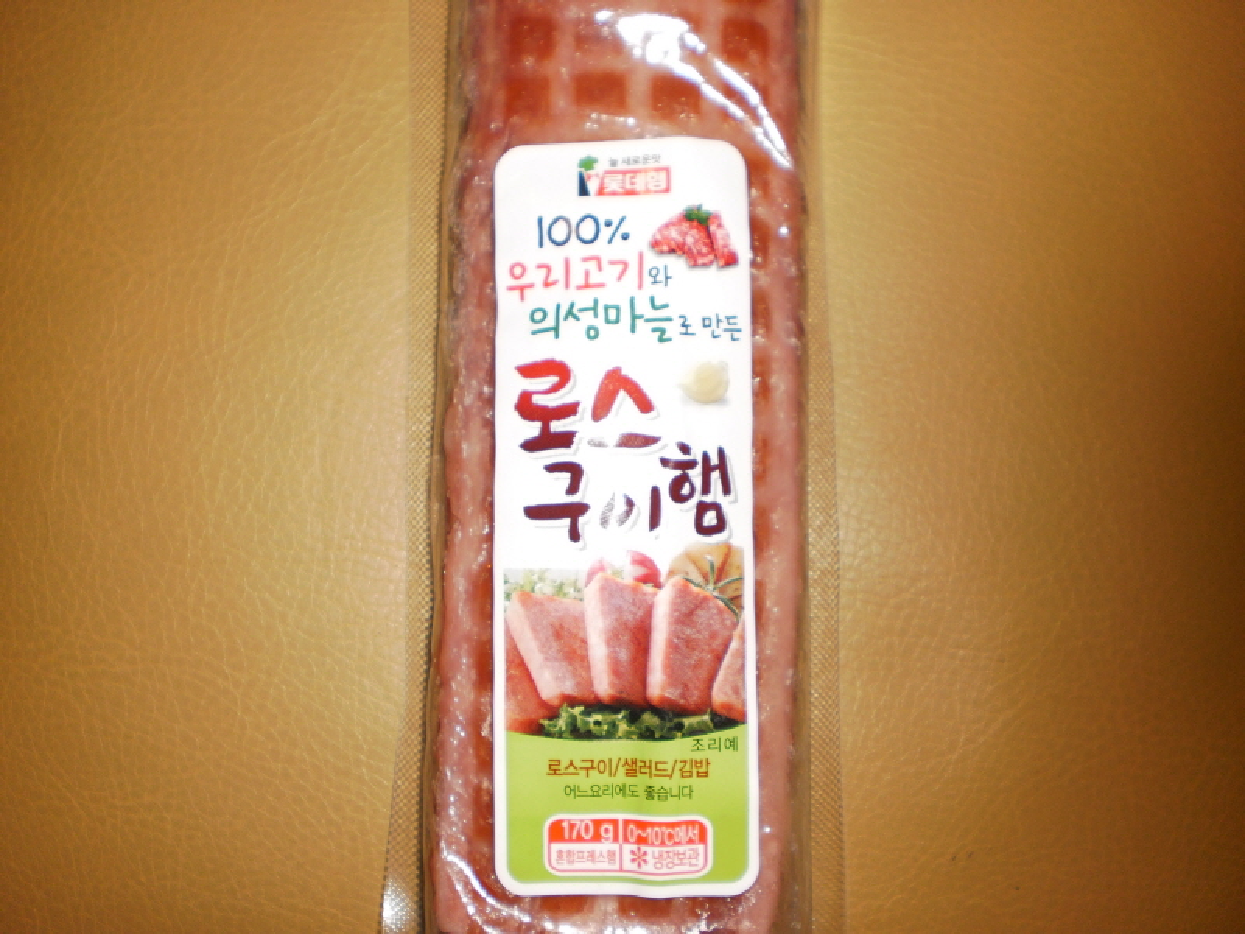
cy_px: 467
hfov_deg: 51.4
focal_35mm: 36
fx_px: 1295
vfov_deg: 39.7
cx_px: 622
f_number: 3.1
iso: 125
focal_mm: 6.3
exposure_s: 1/30
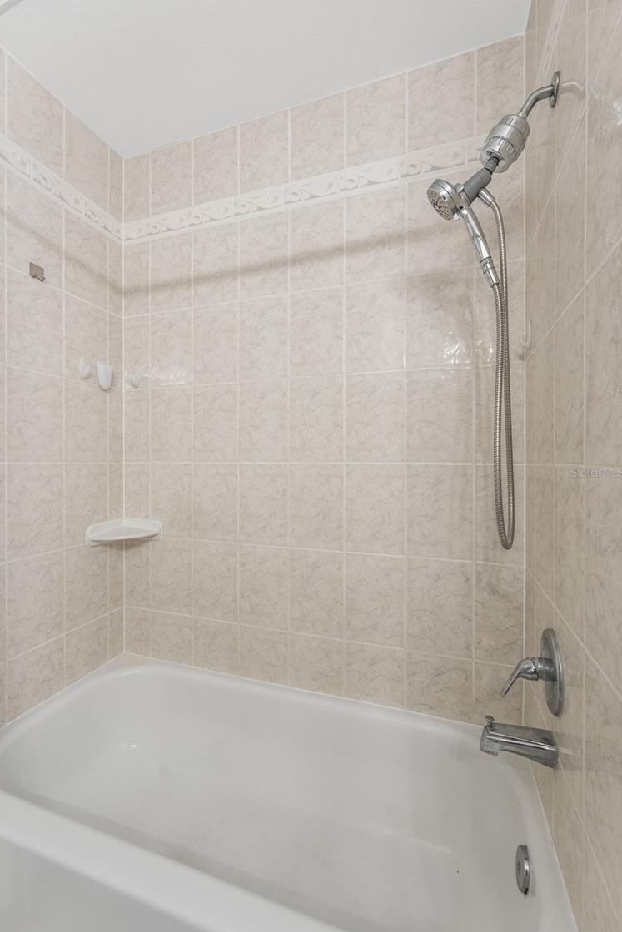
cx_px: 293
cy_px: 472
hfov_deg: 77.3
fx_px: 389
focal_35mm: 15
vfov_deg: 100.4
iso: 320
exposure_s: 1/40
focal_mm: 14
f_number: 7.1
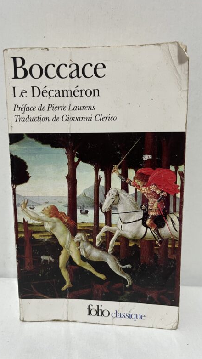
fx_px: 276
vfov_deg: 66.0
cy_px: 180
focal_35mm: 29
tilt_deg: -15.3
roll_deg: -1.8
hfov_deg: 40.2
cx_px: 95
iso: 64
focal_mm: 5.1
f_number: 1.6
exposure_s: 1/50
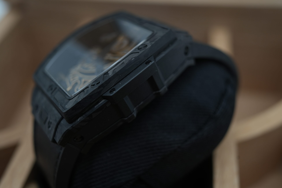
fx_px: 274
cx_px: 141
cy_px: 94
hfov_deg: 54.4
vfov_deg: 37.9
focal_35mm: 35
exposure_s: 1/250
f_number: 5
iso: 400
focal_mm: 35
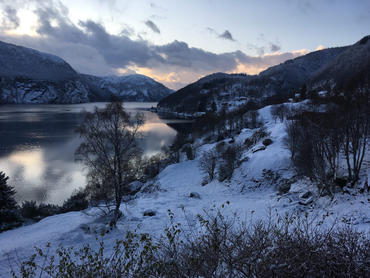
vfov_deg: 48.2
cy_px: 139
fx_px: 310
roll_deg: -1.6
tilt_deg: -7.7
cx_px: 185
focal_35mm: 29
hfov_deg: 61.7
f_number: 2.2
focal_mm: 4.15
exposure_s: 1/725
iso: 25
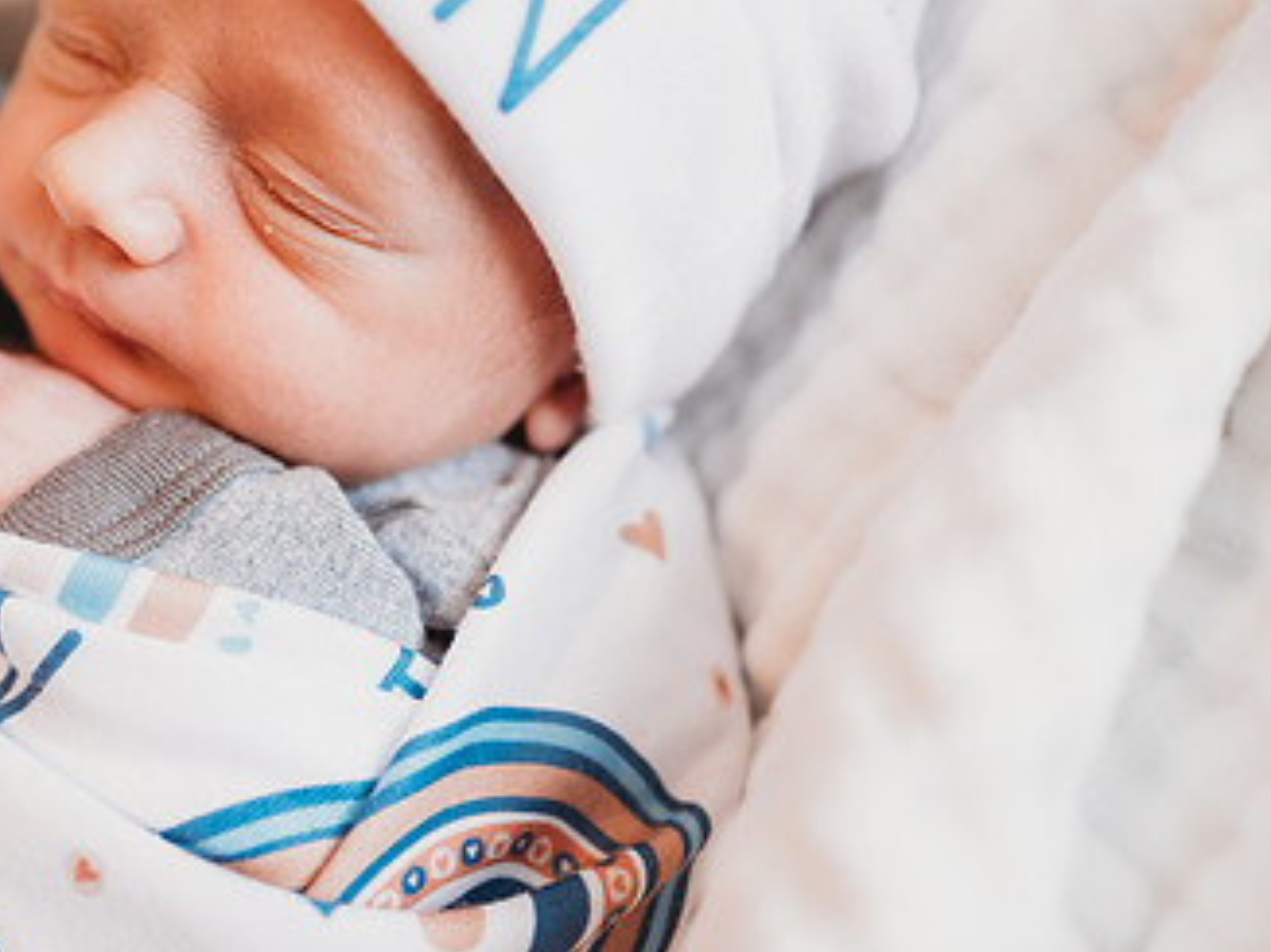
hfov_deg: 44.1
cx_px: 295
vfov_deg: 34.8
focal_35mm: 41
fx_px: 1505
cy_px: 317
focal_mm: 24
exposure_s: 1/160
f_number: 2.2
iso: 500
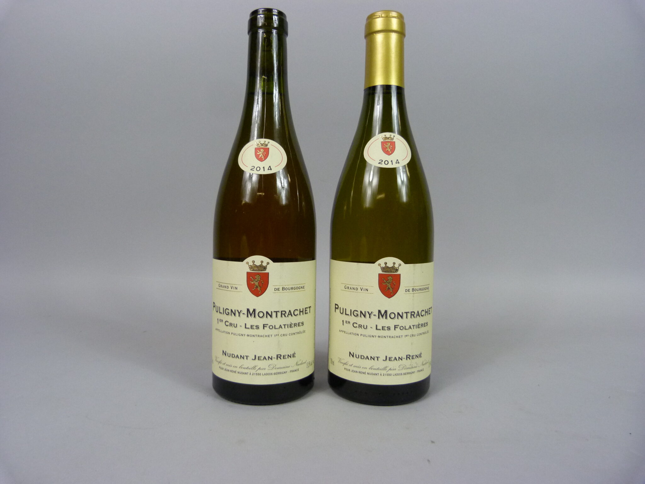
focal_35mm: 25
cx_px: 322
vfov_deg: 54.9
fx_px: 466
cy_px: 242
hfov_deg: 69.4
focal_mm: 4.5
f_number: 2.8
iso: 250
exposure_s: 1/60
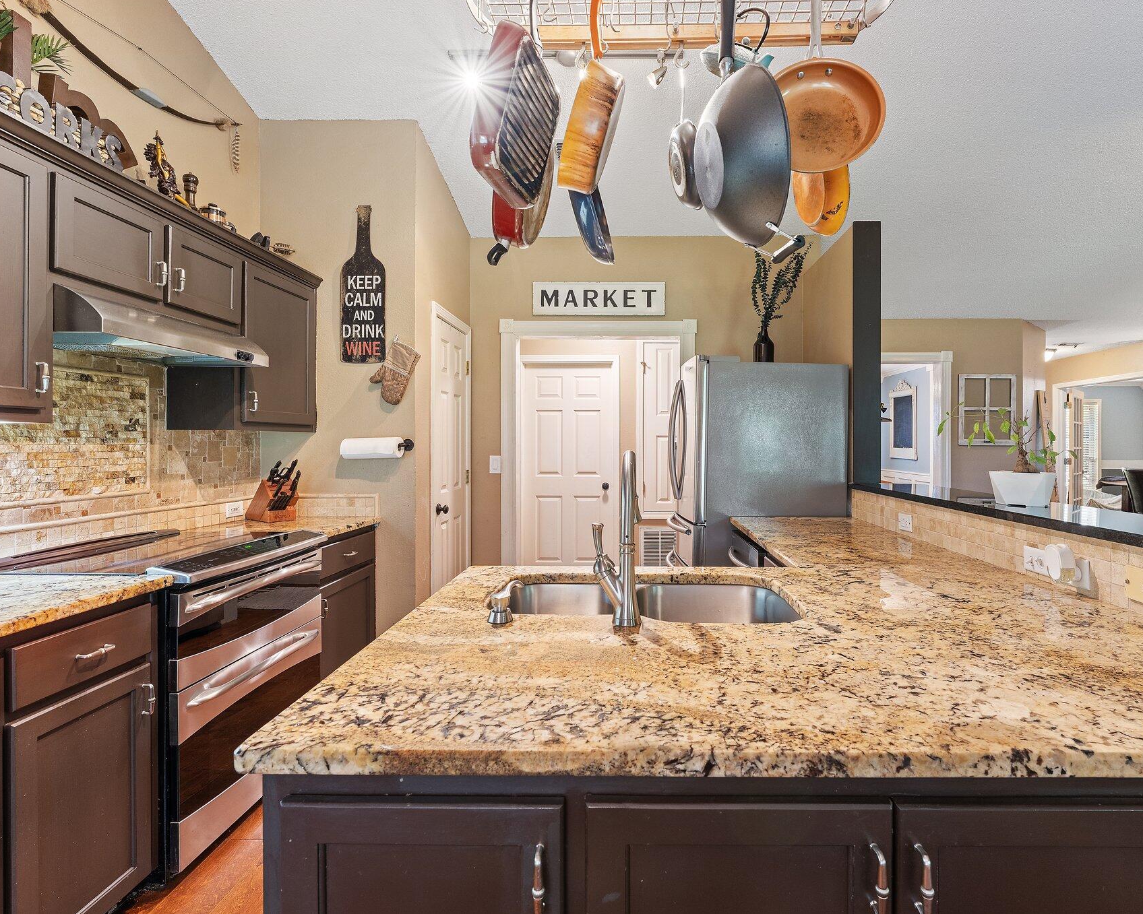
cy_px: 456
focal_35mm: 17
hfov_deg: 88.6
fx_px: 583
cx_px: 628
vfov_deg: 76.2
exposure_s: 1.3
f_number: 8
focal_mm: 15.2
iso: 800
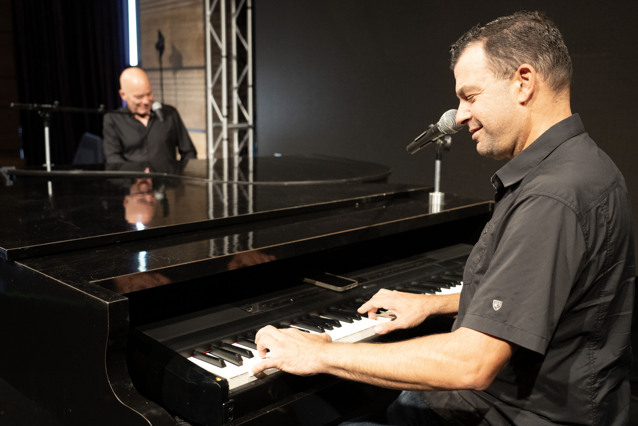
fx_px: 638
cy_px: 213
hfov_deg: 53.1
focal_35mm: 36
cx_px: 319
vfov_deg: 36.9
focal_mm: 36
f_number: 4
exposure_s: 1/250
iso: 3200
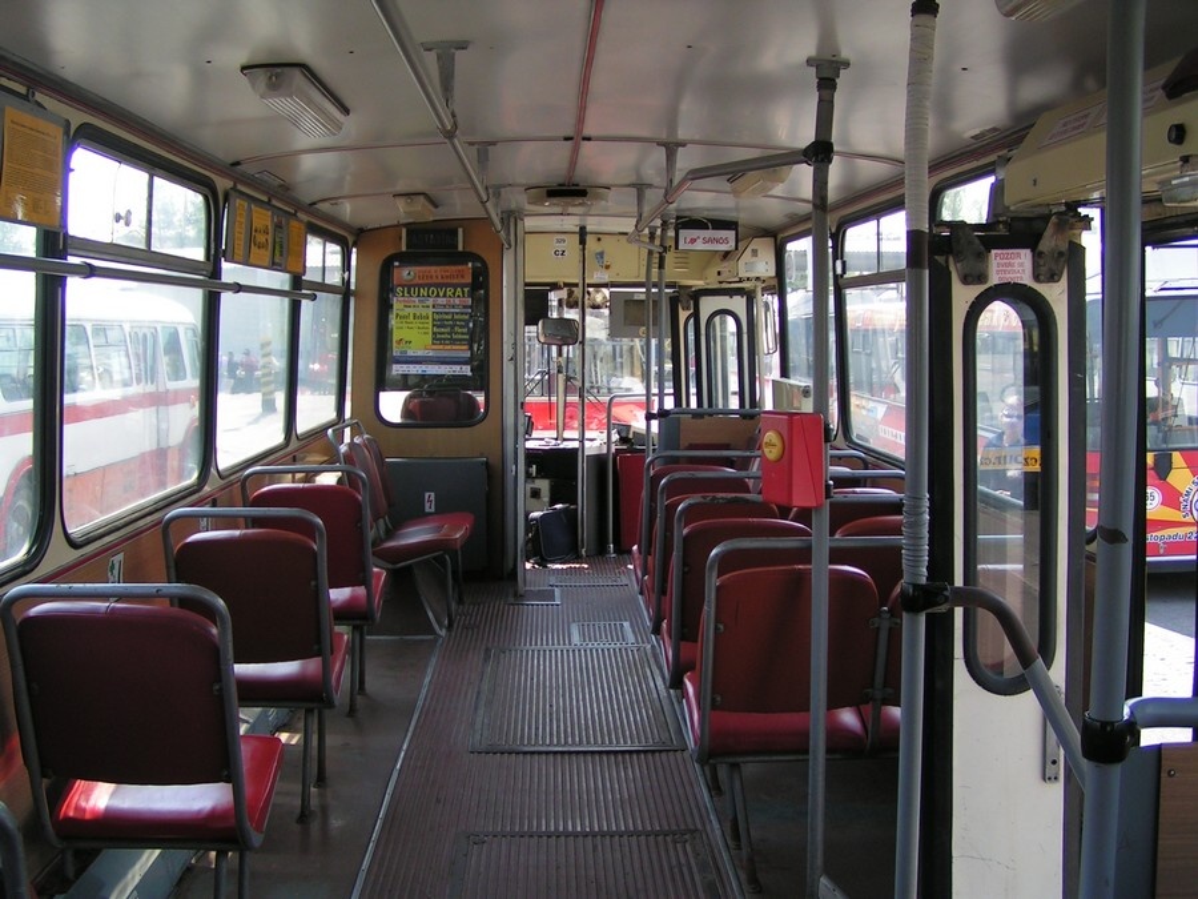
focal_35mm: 38
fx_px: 1315
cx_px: 599
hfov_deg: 49.0
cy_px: 450
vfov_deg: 37.7
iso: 50
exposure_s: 1/250
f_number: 2.8
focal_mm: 5.8
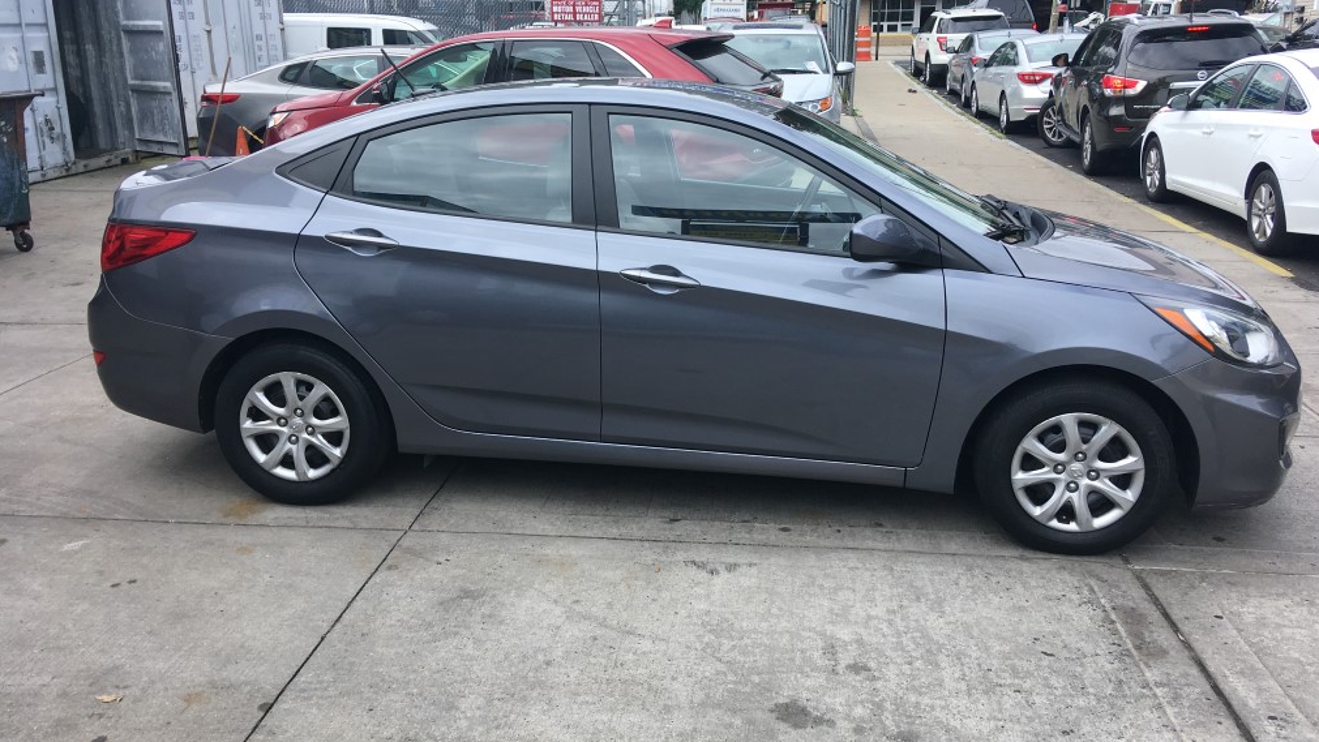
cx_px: 665
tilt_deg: -11.8
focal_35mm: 32
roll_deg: +1.4
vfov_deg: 36.7
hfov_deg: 61.0
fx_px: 1119
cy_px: 342
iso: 25
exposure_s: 1/549
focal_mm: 4.15
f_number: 2.2
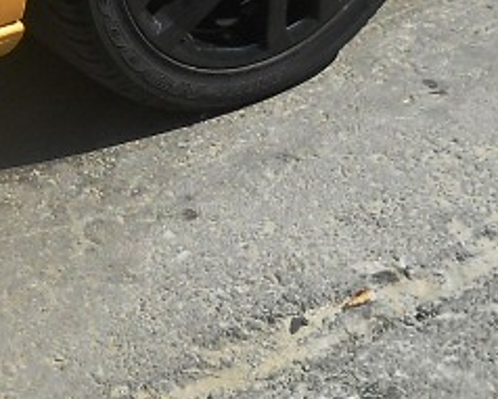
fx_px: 2538
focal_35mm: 172
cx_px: 86
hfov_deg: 11.2
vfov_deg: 8.9
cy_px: -19
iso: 80
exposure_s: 1/400
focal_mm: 6.72
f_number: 5.5
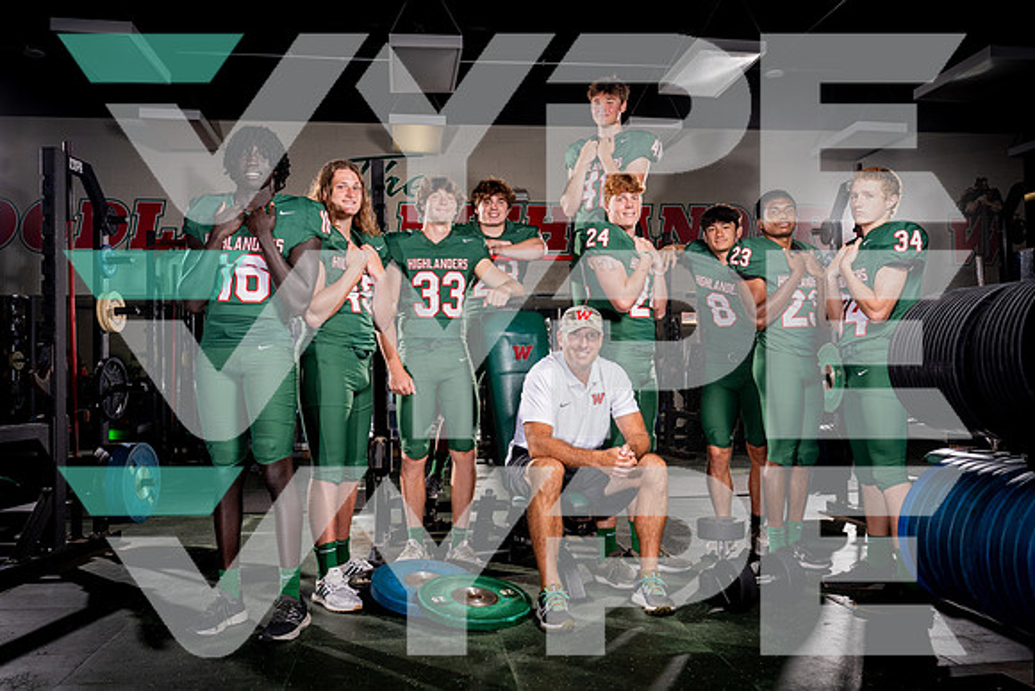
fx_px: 910
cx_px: 518
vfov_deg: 41.6
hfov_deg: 59.3
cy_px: 346
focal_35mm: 32
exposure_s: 1/250
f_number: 5.6
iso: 200
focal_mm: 31
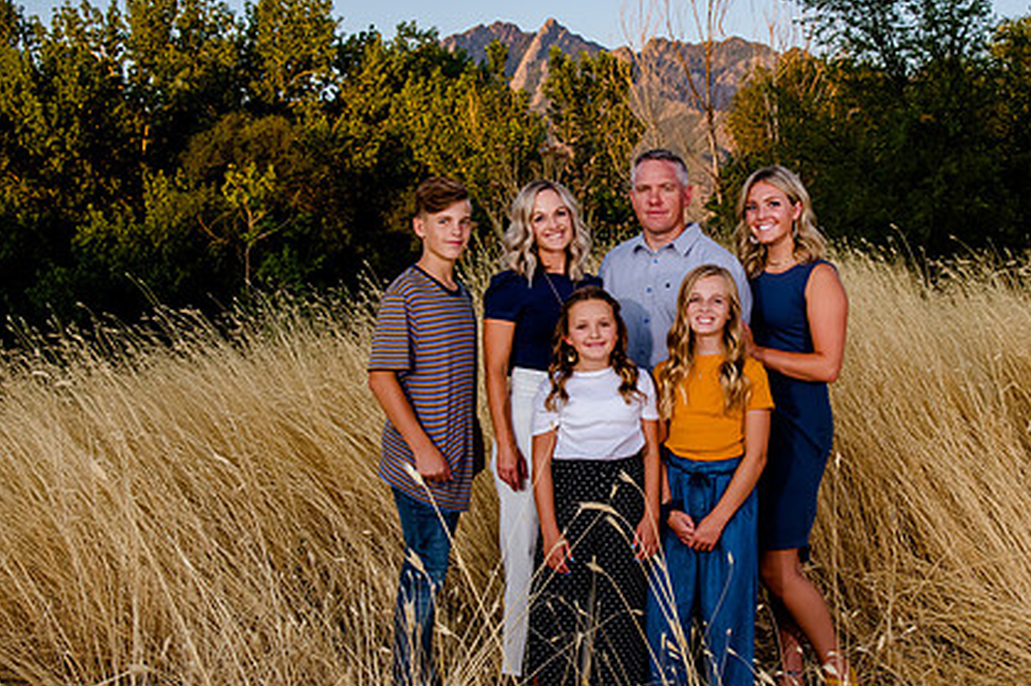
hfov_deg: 33.9
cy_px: 339
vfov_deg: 23.0
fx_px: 1689
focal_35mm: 59
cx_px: 595
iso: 800
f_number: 10
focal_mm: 38
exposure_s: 1/250
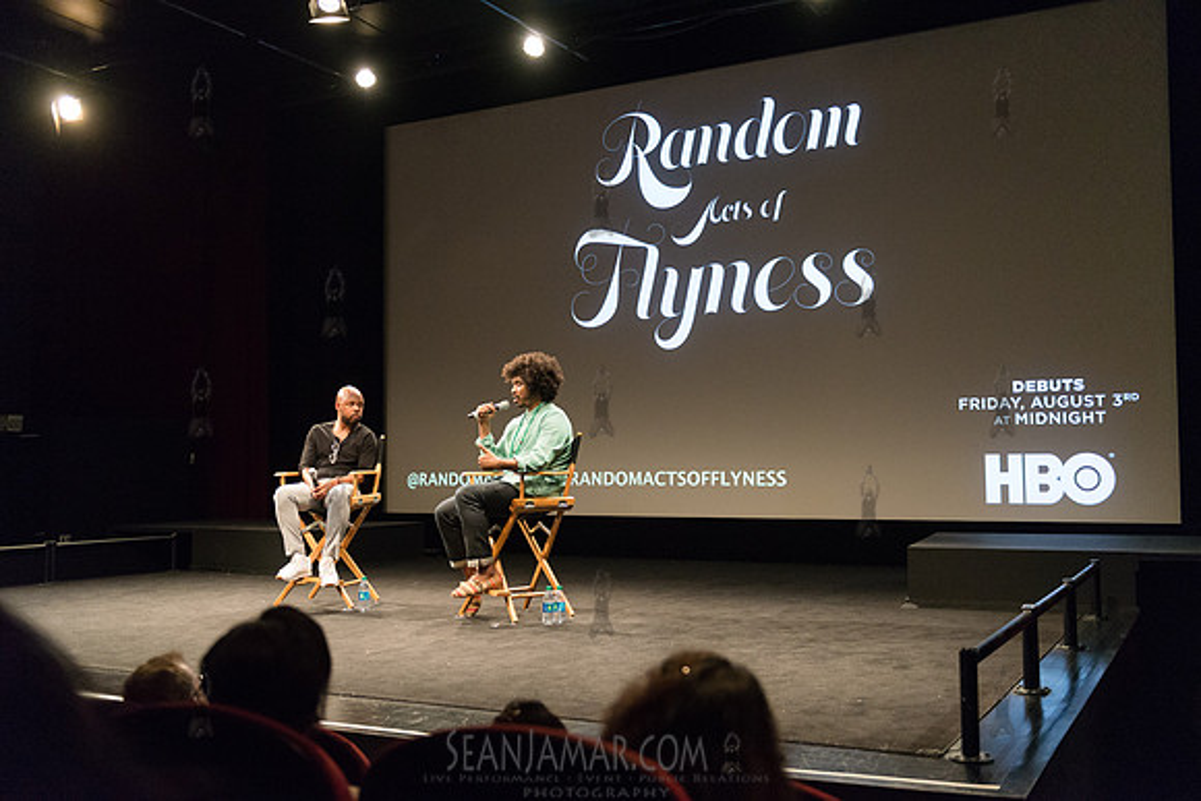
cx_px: 600
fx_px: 1168
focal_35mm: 35
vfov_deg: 37.9
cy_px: 400
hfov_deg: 54.4
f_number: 2.8
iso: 4000
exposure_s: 1/200
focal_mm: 35
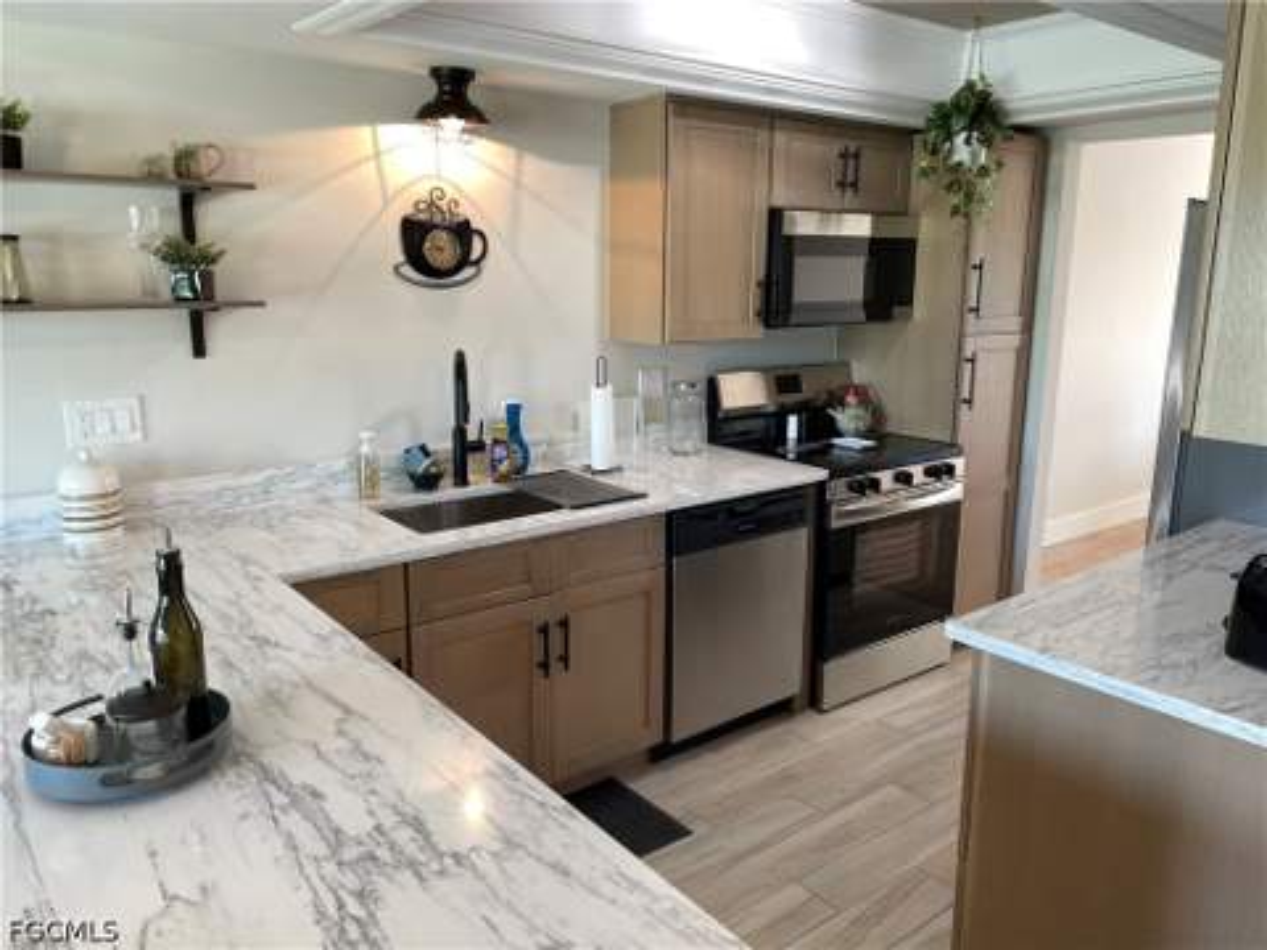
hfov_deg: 67.3
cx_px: 634
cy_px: 475
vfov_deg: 53.1
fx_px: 952
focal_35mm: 26
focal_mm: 4.2
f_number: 1.6
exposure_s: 1/60
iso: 80
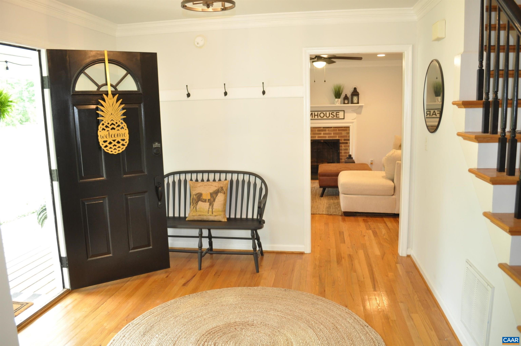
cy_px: 173
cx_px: 260
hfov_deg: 67.4
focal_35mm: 27
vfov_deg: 47.8
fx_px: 390
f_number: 3.5
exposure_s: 1/25
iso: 800
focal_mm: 18
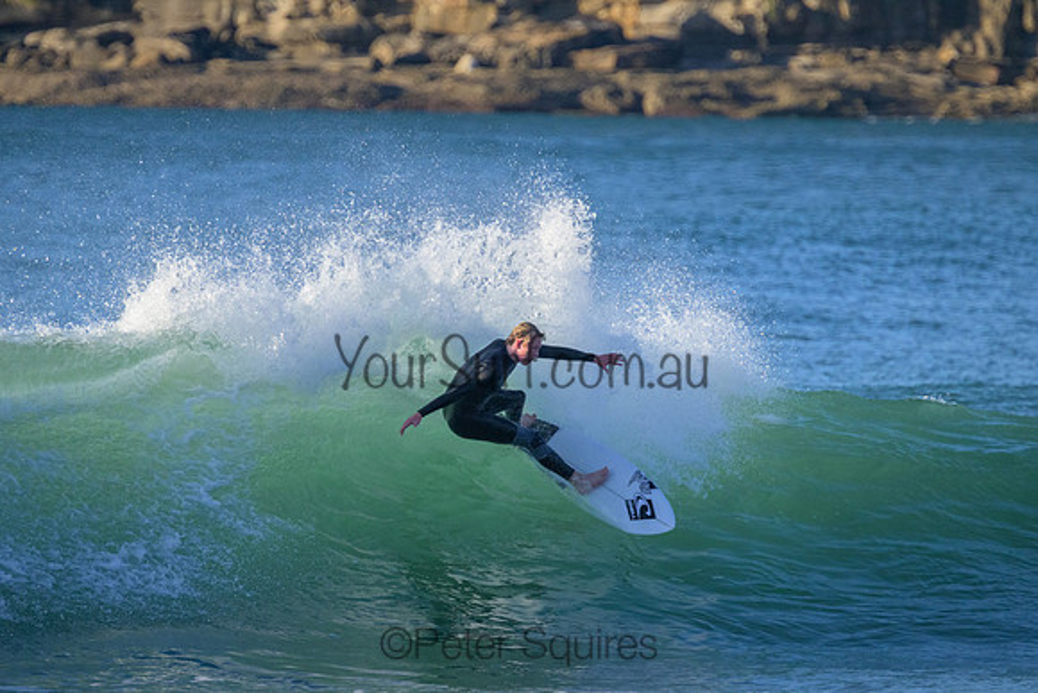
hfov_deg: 2.6
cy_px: 346
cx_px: 519
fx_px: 23071
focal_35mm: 800
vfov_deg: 1.7
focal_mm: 800
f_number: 11
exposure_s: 1/2000
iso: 4000
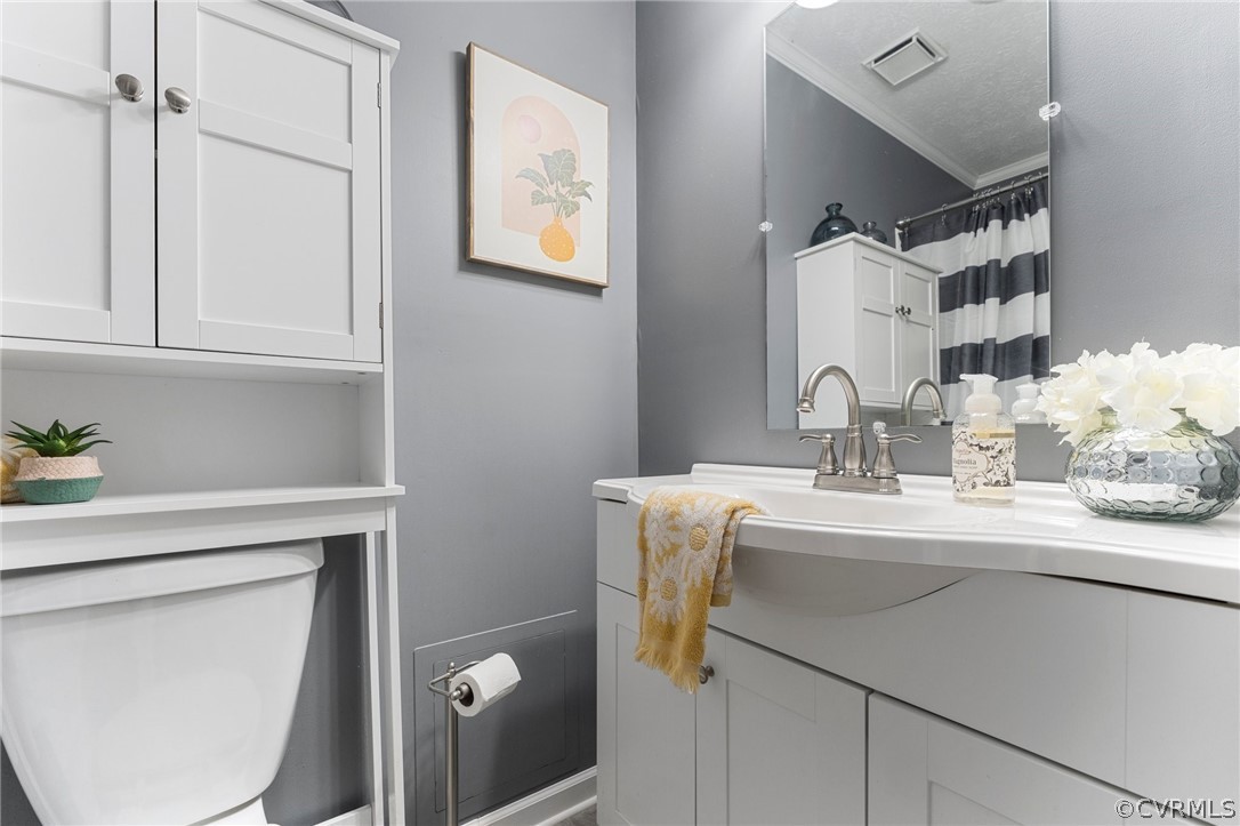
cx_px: 620
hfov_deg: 101.9
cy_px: 413
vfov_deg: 78.8
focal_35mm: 15
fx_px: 503
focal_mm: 14.6
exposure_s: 1/25
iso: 1000
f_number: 7.1
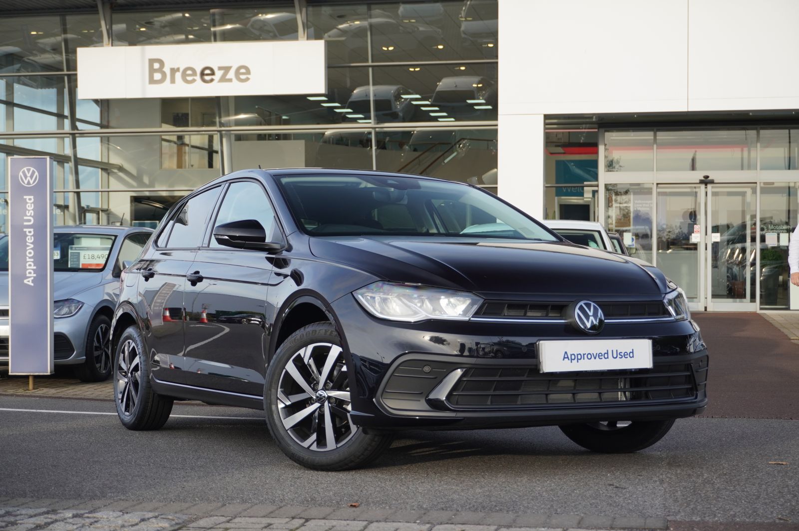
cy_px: 266
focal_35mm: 57
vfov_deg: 23.7
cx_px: 400
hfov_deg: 35.1
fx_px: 1264
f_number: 5.6
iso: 200
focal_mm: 38
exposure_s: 1/160
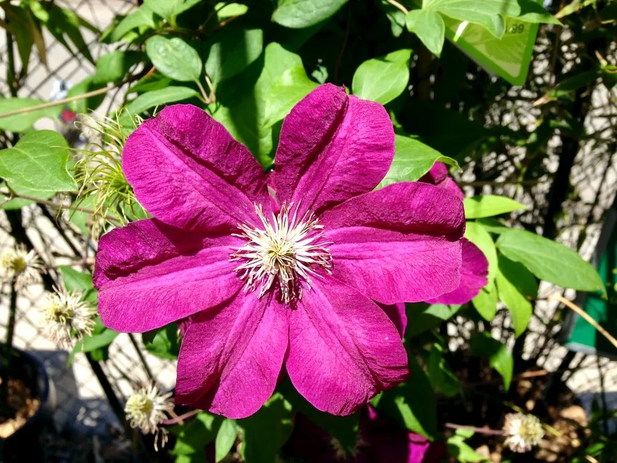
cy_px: 232
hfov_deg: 55.4
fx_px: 588
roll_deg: -1.2
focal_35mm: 33
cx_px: 308
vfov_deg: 42.9
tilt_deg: -29.5
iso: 50
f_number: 2.4
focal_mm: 4.12
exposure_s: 1/786
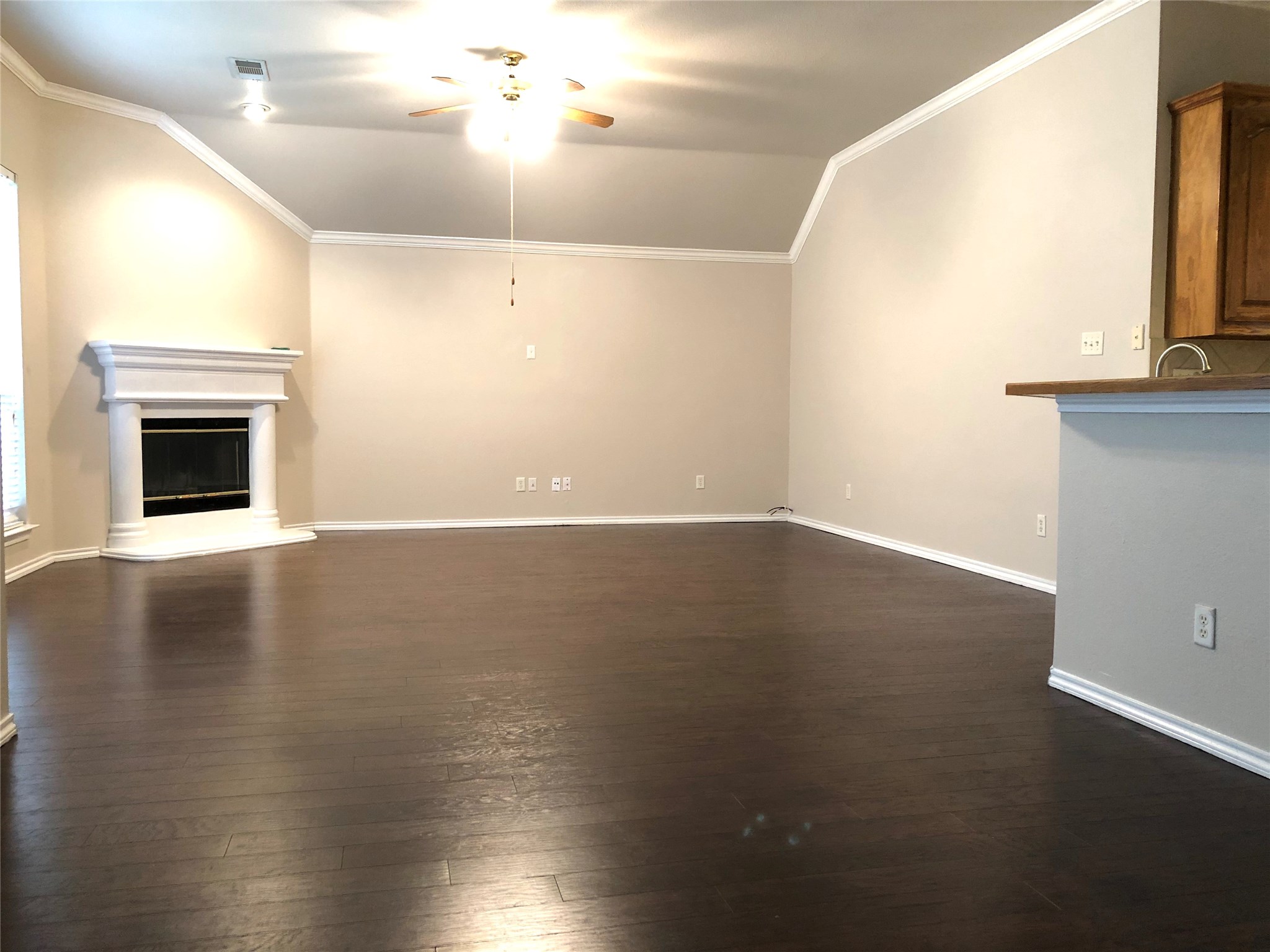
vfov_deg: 49.7
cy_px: 476
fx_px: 1027
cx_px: 635
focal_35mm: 28
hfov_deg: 63.4
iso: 100
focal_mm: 4
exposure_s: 1/15
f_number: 1.8
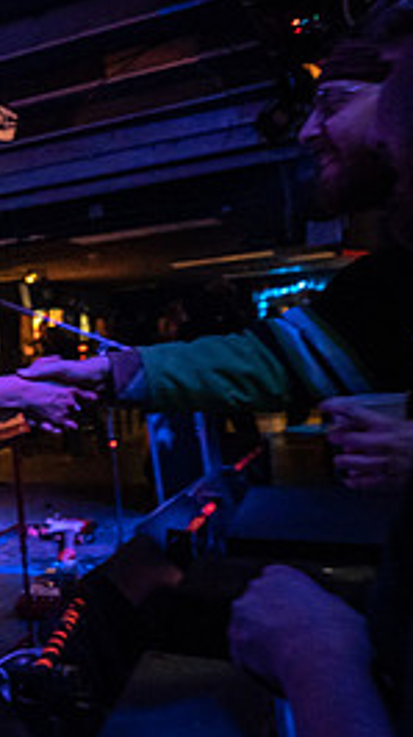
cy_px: 342
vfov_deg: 51.6
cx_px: -170
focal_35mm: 39
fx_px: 762
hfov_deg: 24.9
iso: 3200
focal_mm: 14
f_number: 2.8
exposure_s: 1/200
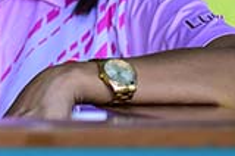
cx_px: -304
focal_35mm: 511
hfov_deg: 4.0
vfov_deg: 2.7
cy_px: -127
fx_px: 3329
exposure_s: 1/6400
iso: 280
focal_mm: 85
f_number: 1.2
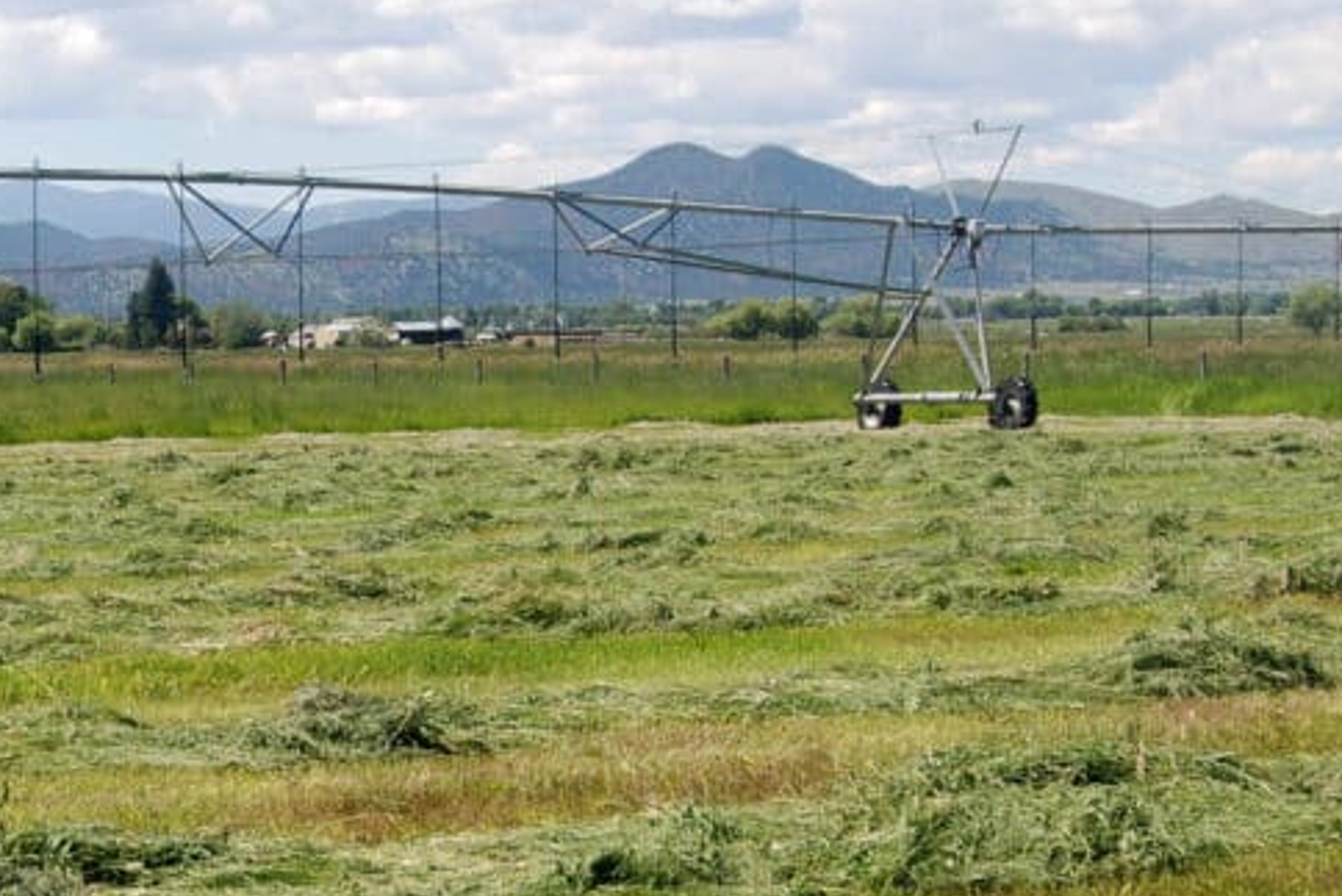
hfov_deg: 18.9
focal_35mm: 108
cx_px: 427
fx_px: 4027
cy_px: 670
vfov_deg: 12.7
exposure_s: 1/250
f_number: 8
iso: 100
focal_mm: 34
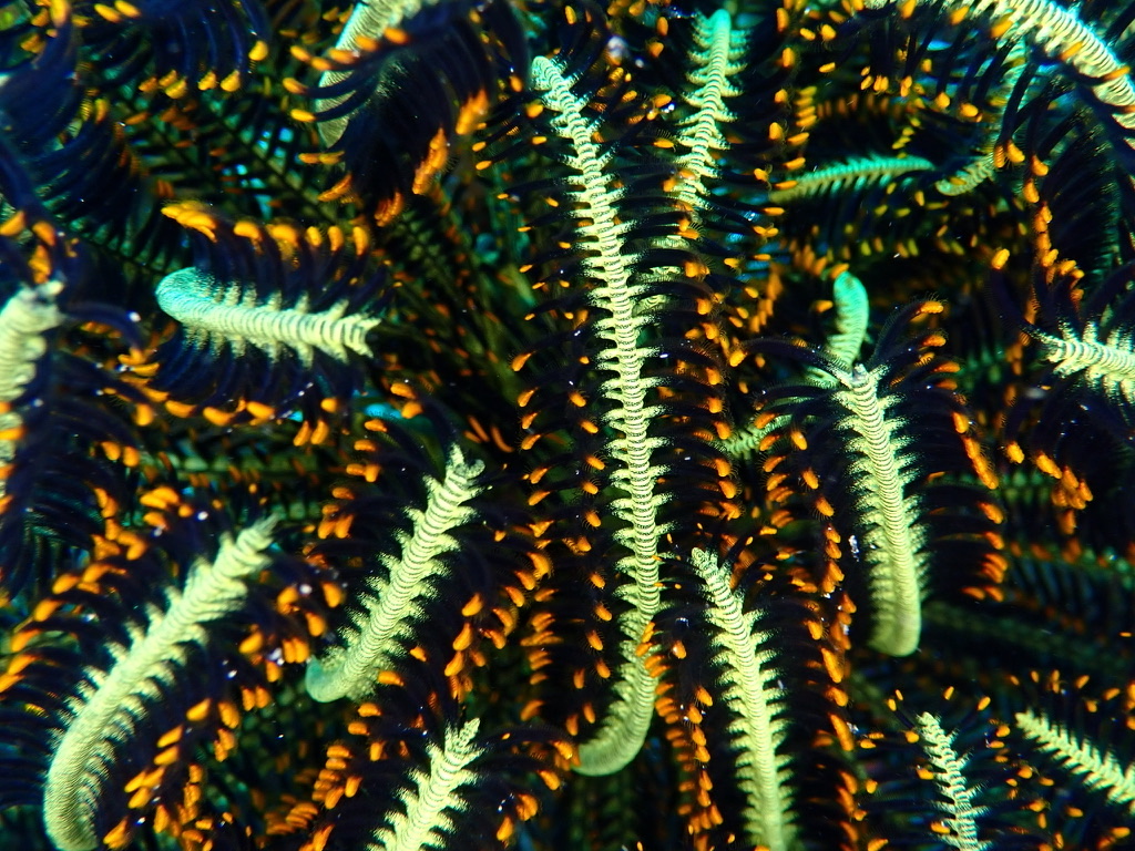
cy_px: 426
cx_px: 568
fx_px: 1344
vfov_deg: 35.1
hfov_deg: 45.8
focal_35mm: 41
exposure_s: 1/80
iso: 250
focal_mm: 7.31
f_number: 4
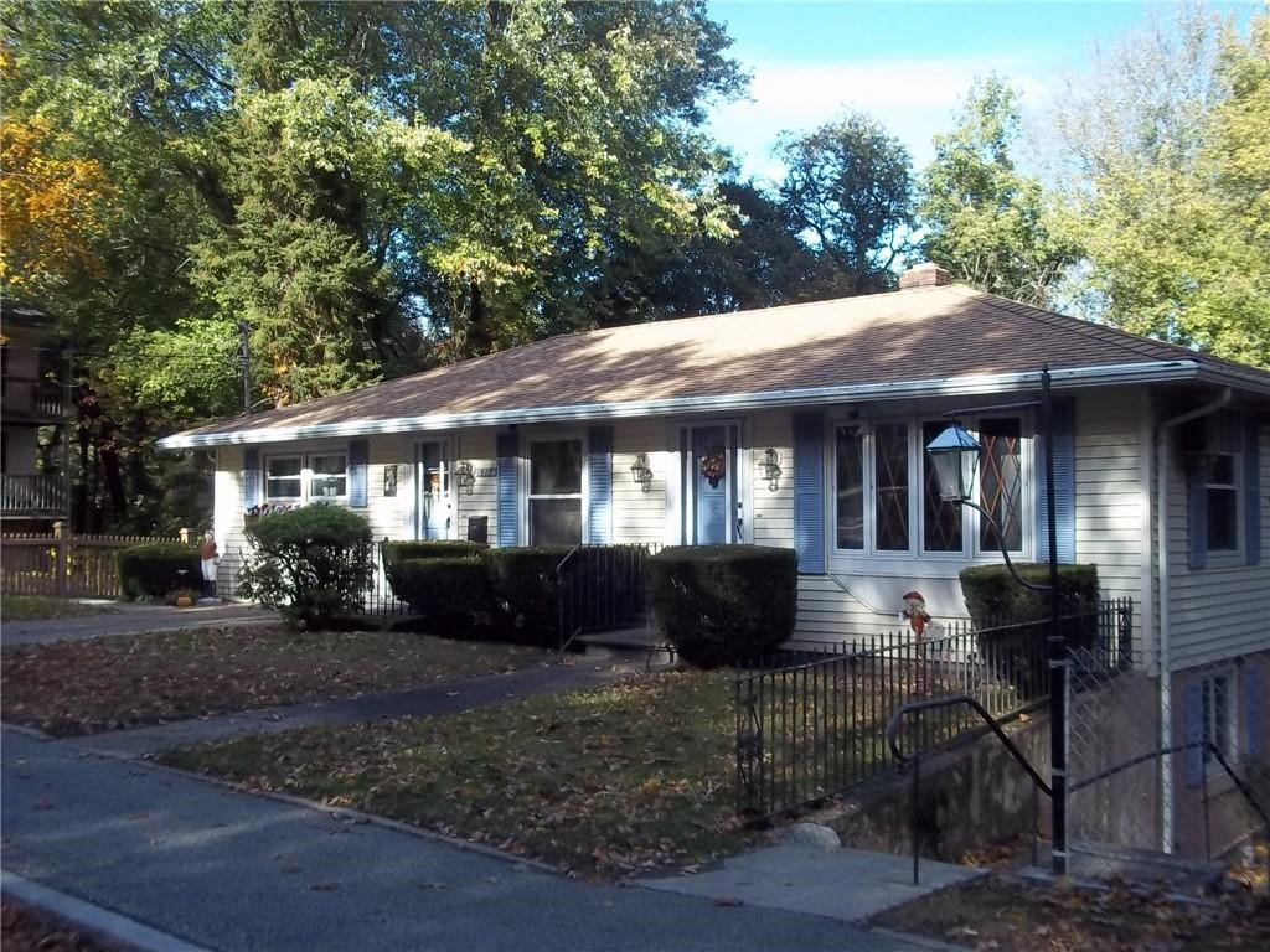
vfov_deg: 39.7
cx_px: 635
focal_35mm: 36
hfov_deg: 51.4
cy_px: 476
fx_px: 1321
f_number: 3.1
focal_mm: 6.5
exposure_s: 1/320
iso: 80
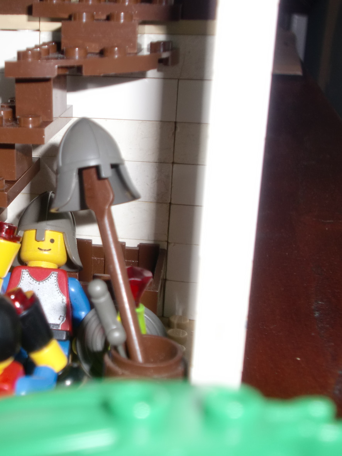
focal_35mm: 65
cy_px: 229
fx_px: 857
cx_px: 37
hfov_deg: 22.1
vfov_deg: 29.8
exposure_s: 1/20
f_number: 3.4
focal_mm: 7.91
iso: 64
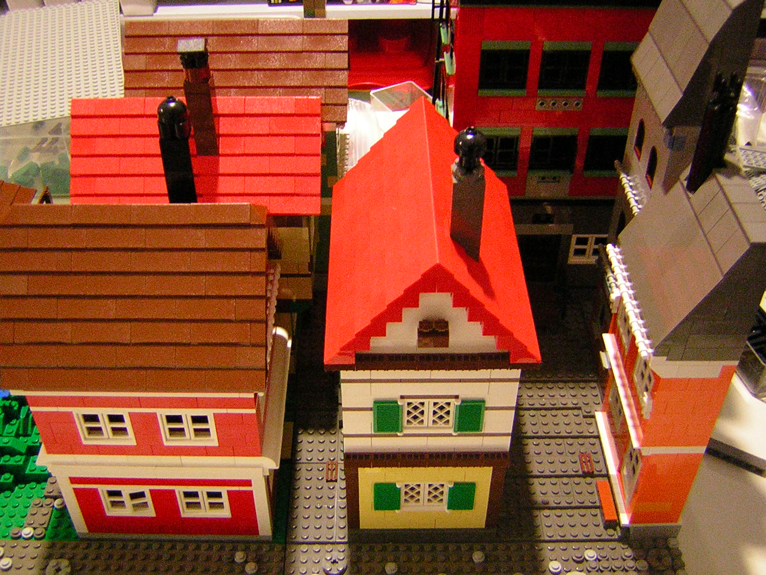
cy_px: 288
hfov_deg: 46.8
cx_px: 383
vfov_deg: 36.0
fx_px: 885
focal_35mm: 40
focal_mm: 5.2
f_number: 2.7
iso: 200
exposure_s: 1/2.9
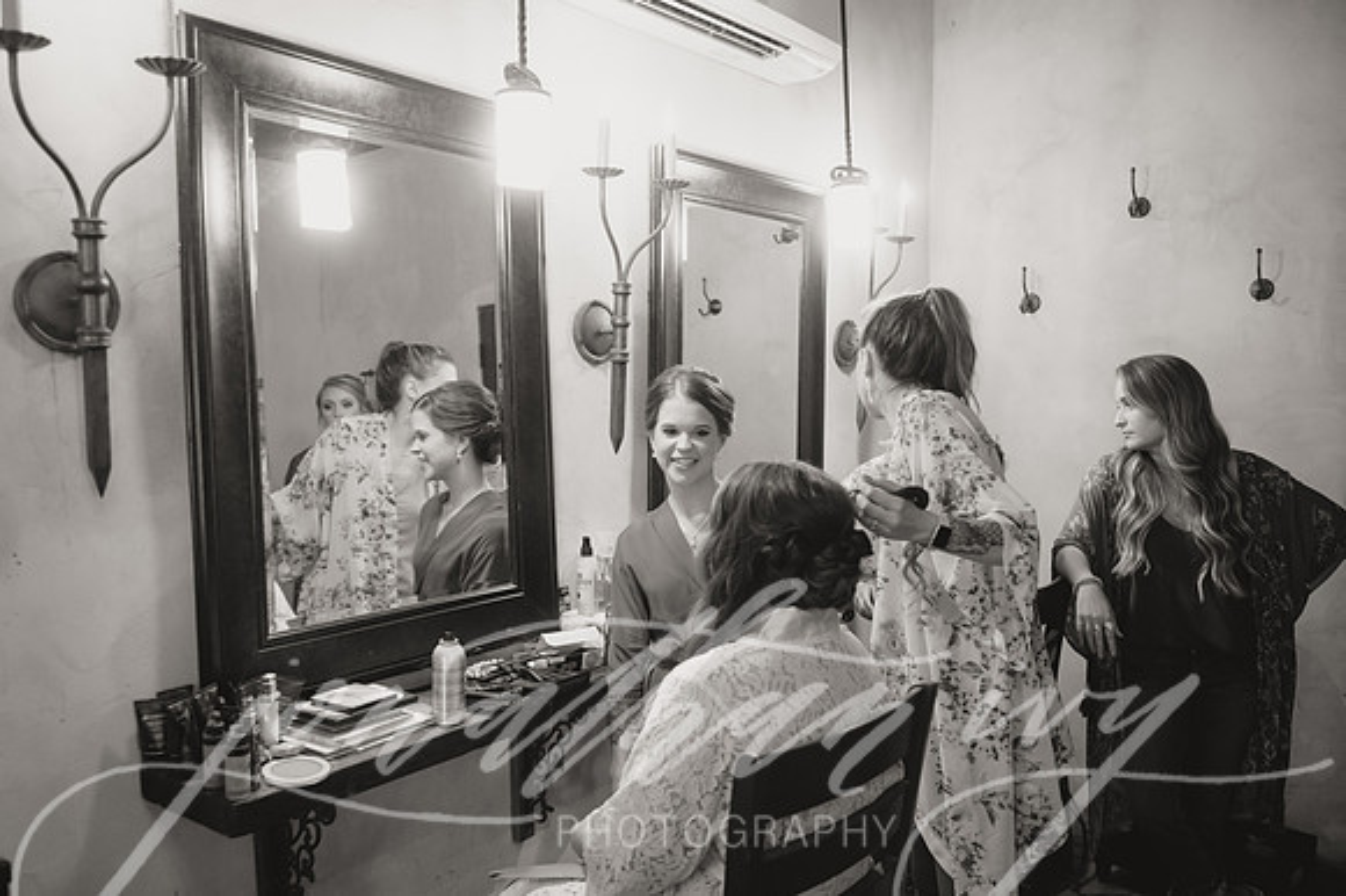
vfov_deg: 43.6
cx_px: 673
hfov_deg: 62.0
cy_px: 448
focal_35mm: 30
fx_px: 1121
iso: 2000
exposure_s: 1/160
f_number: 2.8
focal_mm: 30
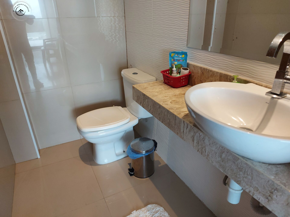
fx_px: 201
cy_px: 108
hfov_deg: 71.6
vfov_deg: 56.8
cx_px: 145
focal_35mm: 24
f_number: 1.8
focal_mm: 5.23
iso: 125
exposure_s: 1/60
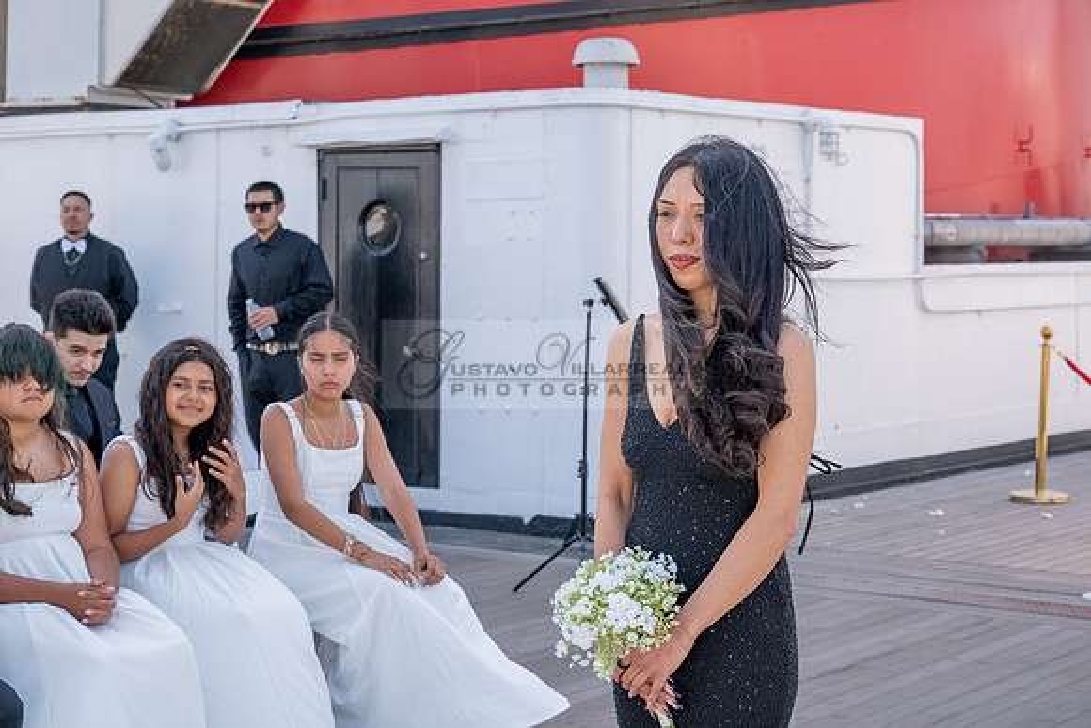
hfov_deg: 28.8
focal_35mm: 70
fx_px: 2122
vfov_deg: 19.5
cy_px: 364
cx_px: 546
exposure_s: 1/200
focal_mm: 70
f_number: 8
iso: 200
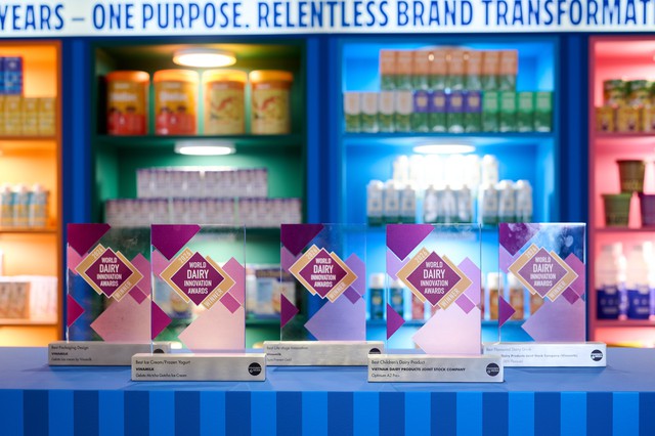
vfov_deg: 27.0
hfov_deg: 39.6
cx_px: 328
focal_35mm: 50
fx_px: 909
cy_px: 218
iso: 640
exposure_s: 1/100
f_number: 4.5
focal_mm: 50
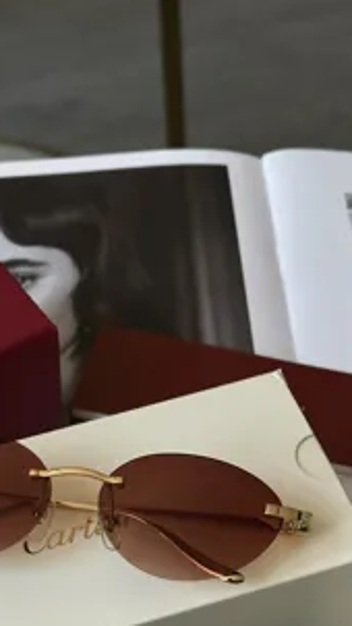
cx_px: 97
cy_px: 491
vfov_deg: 25.2
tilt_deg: -52.7
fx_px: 1376
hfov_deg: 14.5
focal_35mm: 83
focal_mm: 6.86
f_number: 1.78
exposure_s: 1/308
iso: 64
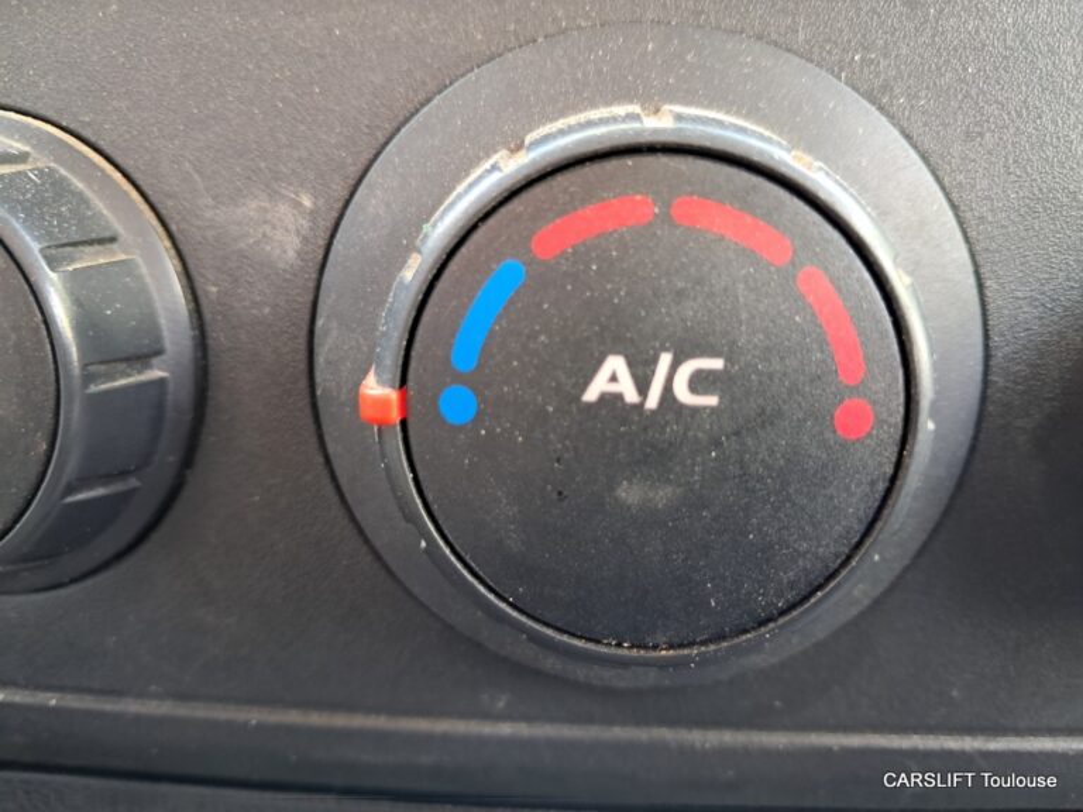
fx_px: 845
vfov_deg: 51.4
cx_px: 542
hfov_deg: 65.3
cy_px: 406
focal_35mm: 27
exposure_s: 1/50
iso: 500
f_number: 1.8
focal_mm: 4
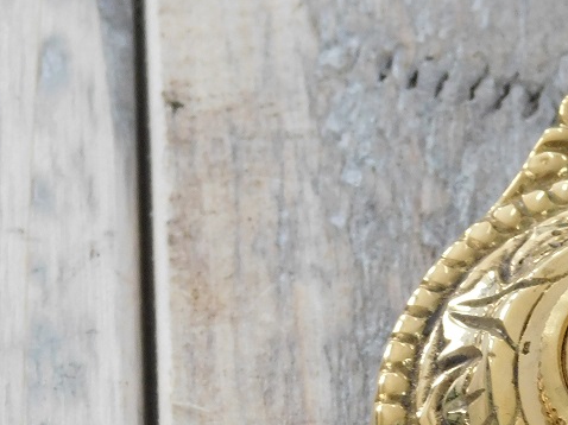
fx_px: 6724
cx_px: 646
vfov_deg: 3.6
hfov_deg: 4.8
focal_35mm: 410
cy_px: 463
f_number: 5.3
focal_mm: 30.1
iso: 400
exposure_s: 1/30
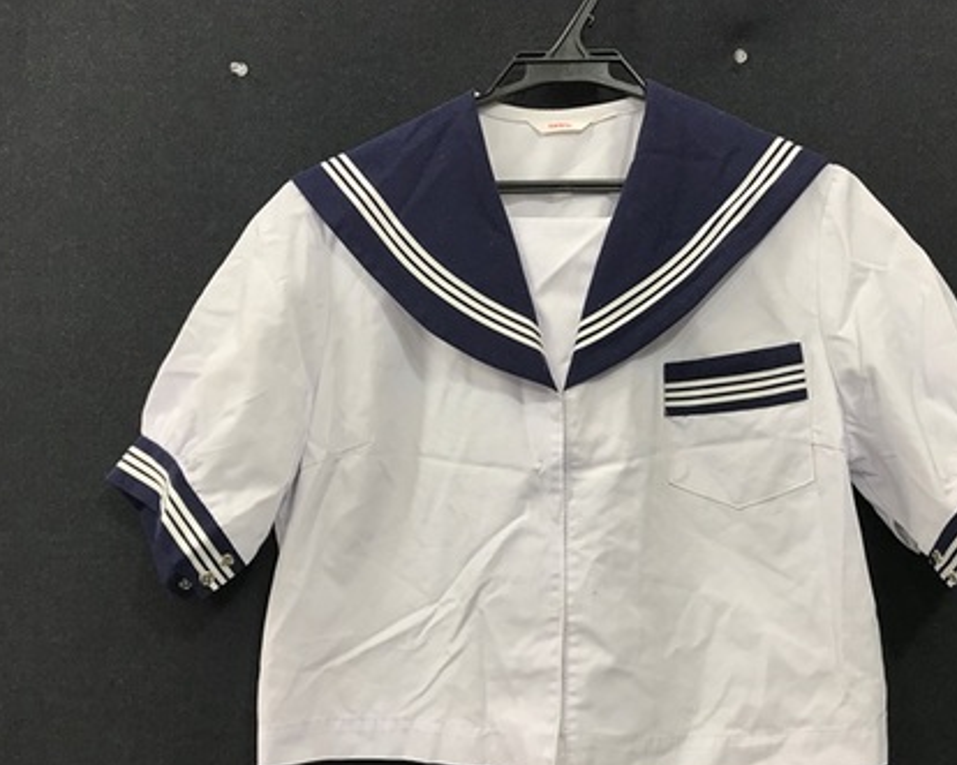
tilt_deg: +1.8
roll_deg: -1.1
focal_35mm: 33
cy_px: 413
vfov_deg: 44.5
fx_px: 934
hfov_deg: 54.0
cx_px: 550
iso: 20
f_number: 1.8
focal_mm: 3.99
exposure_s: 1/33
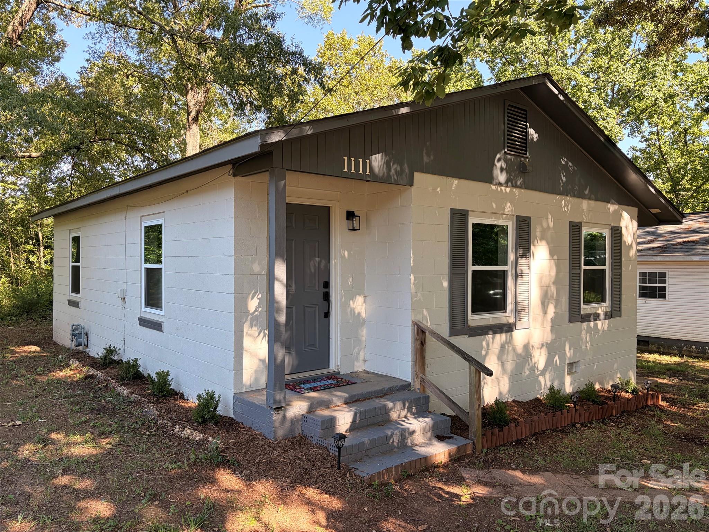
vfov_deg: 53.1
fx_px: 533
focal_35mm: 26
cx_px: 354
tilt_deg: +0.6
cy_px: 266
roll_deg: -0.1
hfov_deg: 67.3
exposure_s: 1/247
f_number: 1.6
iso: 50
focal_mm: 5.96
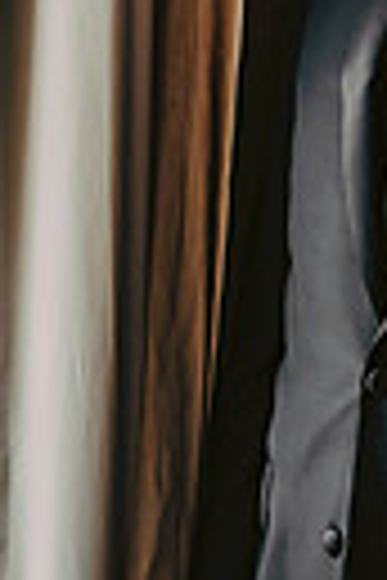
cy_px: 54
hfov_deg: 8.1
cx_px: 450
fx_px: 2709
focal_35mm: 168
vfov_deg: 12.1
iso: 640
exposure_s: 1/250
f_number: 3.5
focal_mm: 48
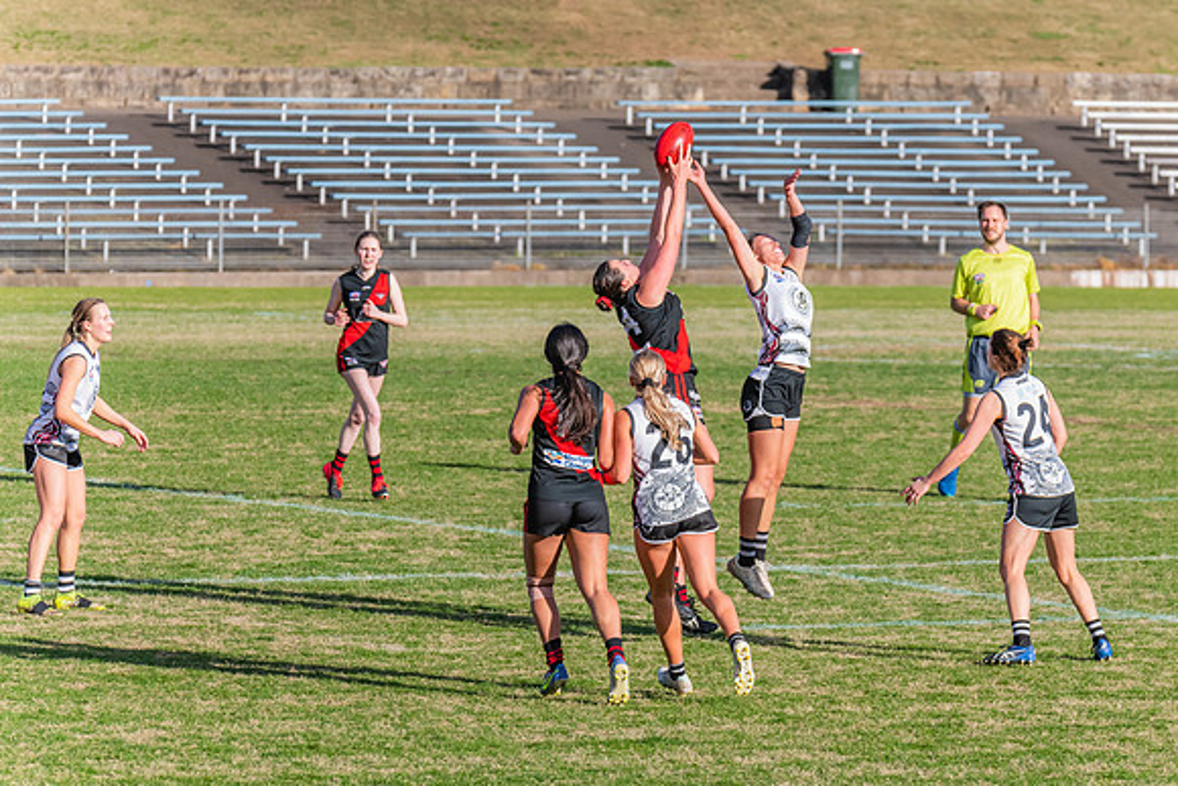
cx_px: 677
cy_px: 451
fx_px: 10160
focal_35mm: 310
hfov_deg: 6.6
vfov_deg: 4.4
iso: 800
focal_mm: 270
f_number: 9
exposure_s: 1/1250
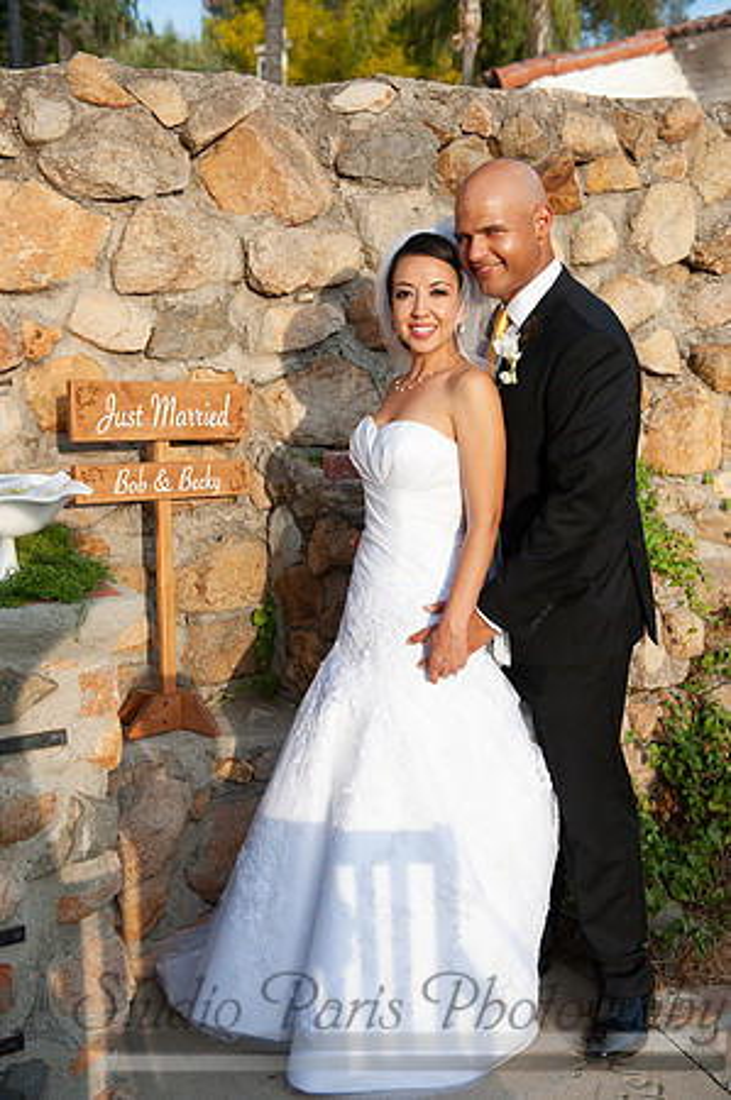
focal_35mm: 45
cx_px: 366
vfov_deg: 43.6
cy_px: 550
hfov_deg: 29.8
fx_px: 1374
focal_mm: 45
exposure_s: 1/500
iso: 200
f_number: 4.5
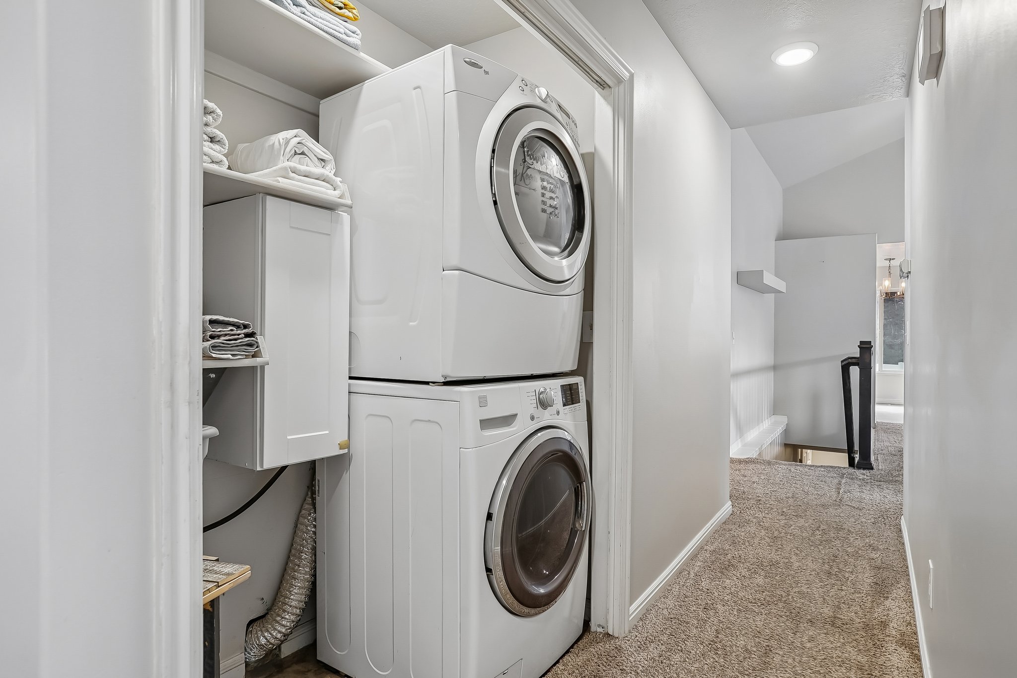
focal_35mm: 20
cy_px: 339
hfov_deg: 84.0
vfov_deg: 61.9
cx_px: 508
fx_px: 565
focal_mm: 20
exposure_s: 1/6
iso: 400
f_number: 8
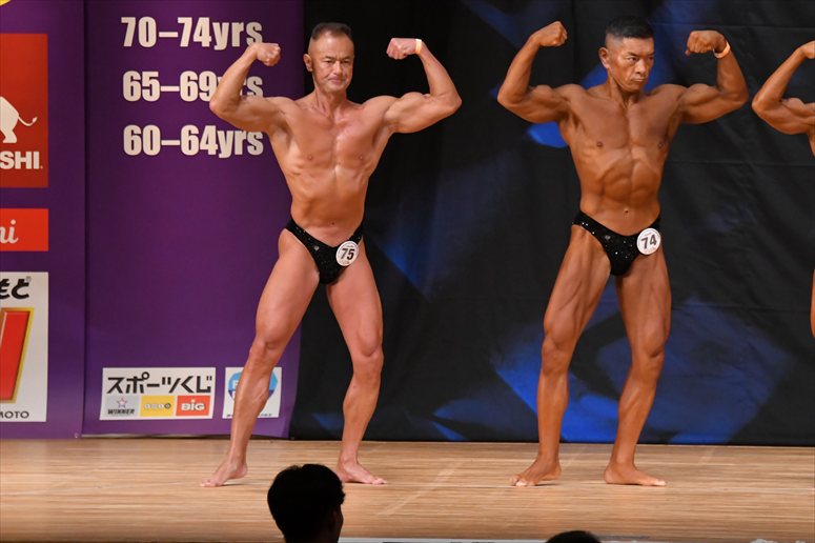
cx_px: 408
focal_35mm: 270
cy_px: 272
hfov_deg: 7.6
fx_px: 6110
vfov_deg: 5.1
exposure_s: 1/400
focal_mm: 180
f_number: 5.6
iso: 4500
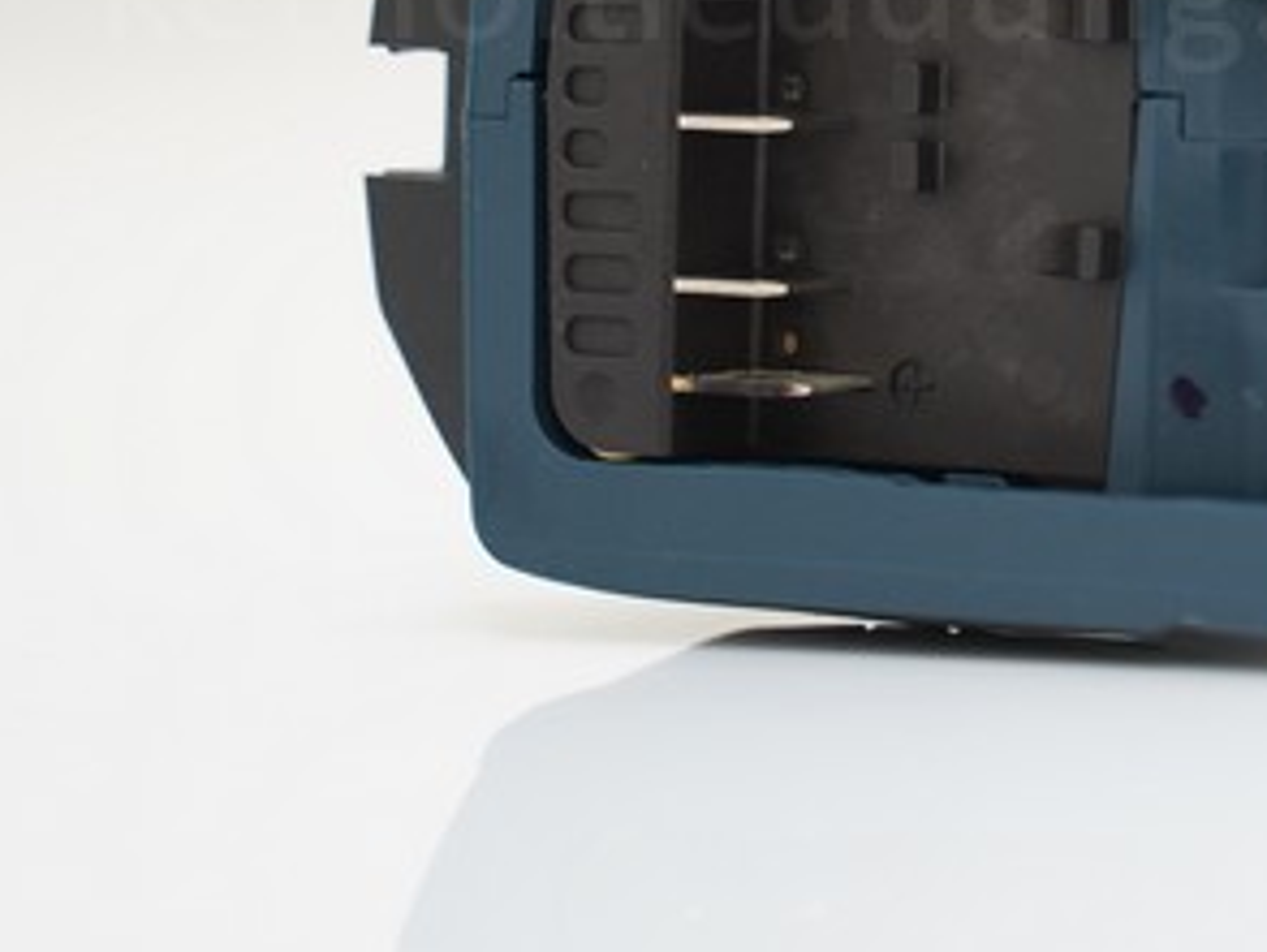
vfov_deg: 10.4
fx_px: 5165
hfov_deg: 13.6
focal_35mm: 141
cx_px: 1538
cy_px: -22
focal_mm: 54
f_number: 2.8
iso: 800
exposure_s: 1/50
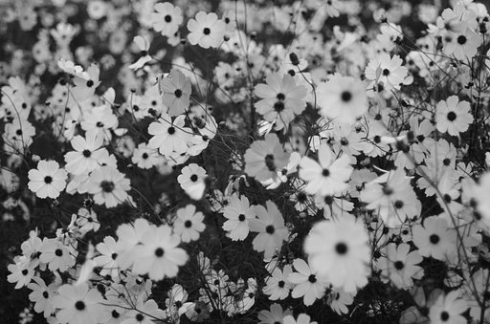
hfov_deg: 31.5
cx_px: 245
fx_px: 869
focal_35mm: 64
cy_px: 162
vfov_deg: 21.1
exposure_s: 1/500
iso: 400
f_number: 1.9
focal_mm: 43
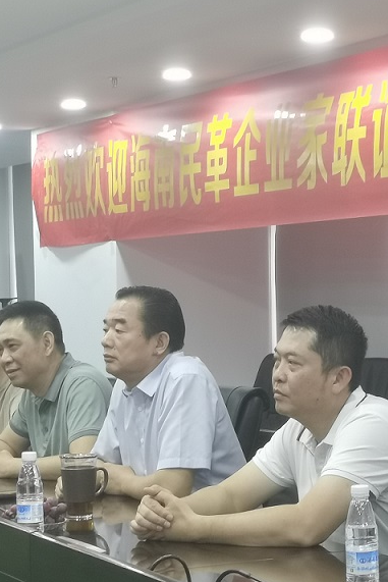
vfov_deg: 20.3
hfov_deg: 13.6
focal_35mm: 100
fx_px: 1616
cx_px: 308
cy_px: 386
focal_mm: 5.58
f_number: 1.8
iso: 125
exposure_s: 1/50
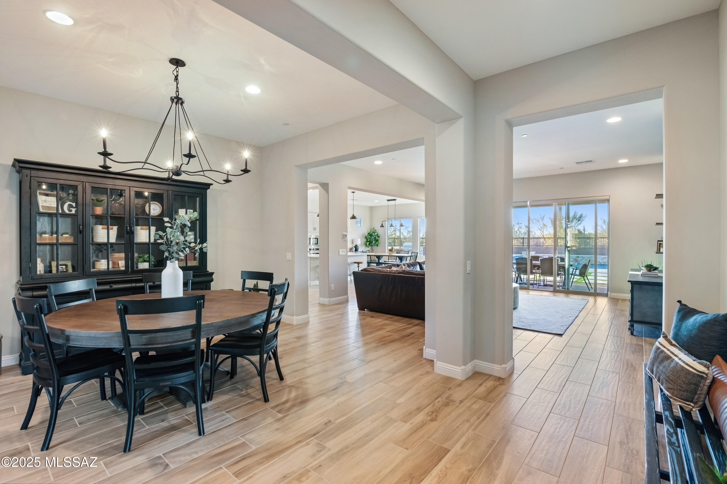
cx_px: 364
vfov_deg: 73.7
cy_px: 242
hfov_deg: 96.8
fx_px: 323
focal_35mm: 16
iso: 1600
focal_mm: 16
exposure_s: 1/50
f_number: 8
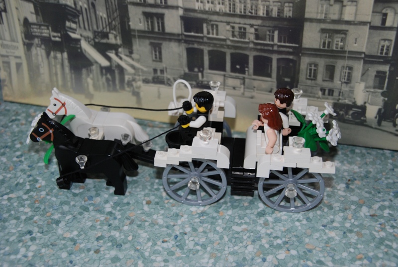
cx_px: 199
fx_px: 565
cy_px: 134
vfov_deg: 26.6
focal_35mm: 51
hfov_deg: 38.8
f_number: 4.5
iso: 400
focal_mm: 34
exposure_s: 1/60
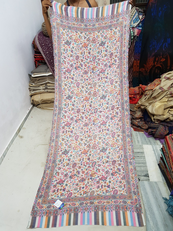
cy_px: 116
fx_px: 173
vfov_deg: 67.3
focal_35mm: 26
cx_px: 86
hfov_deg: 53.1
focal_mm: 4.2
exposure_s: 1/25
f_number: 1.7
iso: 160
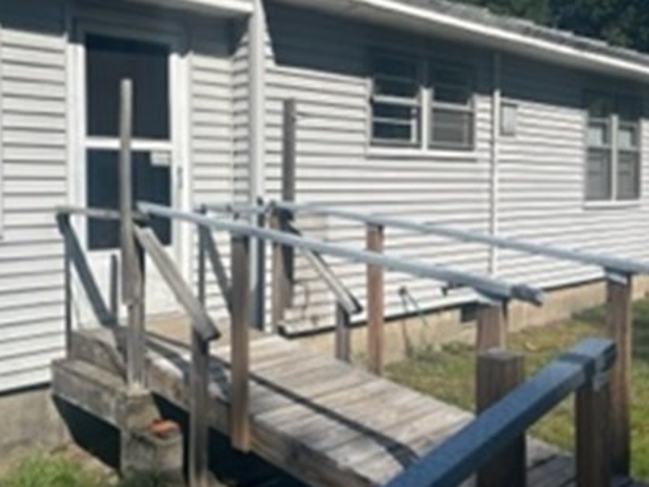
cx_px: 278
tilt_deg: -2.3
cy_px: 207
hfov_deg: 48.8
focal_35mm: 38
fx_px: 712
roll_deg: +1.1
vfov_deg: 37.6
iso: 50
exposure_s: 1/7874
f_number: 1.6
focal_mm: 5.1
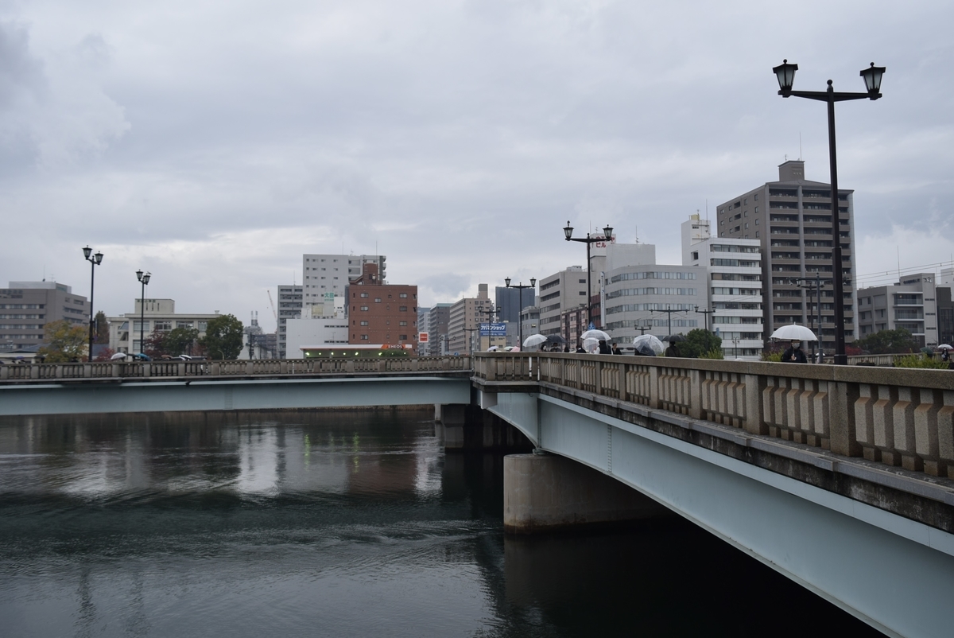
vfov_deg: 43.7
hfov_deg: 61.9
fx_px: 796
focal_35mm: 30
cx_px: 477
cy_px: 319
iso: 100
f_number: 5.6
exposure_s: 1/250
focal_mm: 20
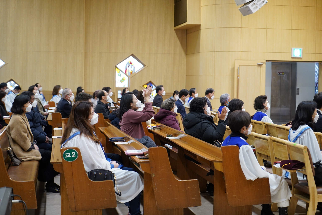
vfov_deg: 19.5
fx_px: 626
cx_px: 161
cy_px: 108
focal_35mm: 70
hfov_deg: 28.8
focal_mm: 70
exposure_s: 1/160
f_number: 4
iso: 2500
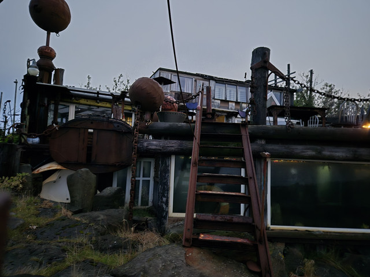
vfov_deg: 58.9
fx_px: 246
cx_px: 185
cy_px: 138
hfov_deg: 73.9
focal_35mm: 23
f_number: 1.8
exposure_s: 1/7
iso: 3200
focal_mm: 5.4
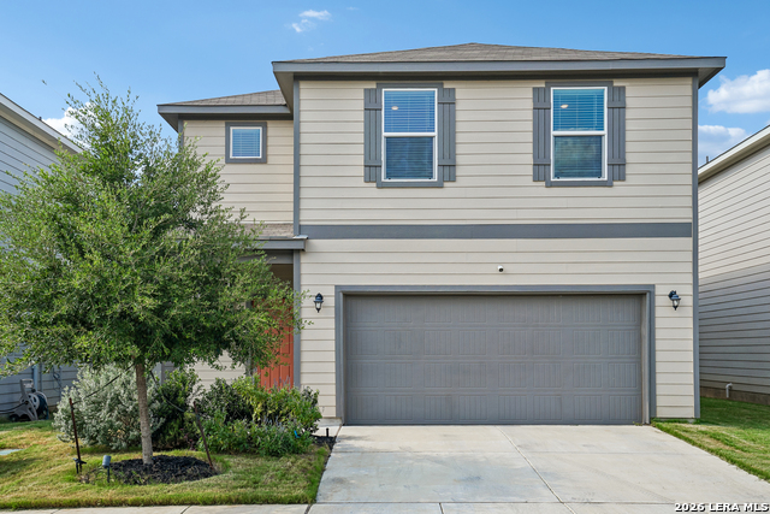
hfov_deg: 55.8
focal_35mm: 34
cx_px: 385
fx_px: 727
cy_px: 257
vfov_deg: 38.9
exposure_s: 1/200
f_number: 9
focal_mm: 34
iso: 200
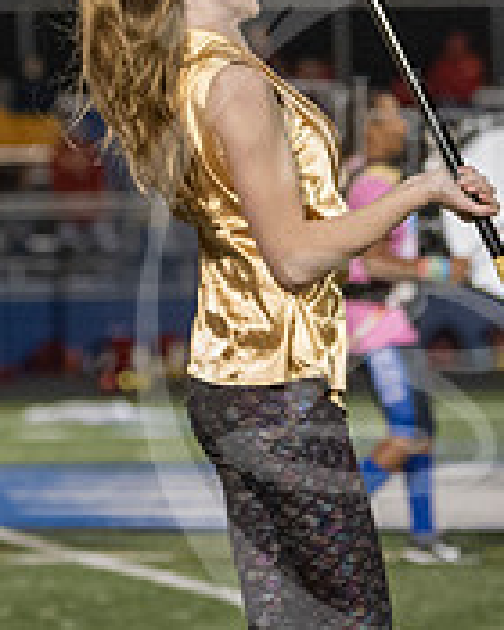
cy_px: 139
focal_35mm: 423
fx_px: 7887
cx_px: 169
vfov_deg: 4.6
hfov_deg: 3.7
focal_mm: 95
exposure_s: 1/500
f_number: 2.8
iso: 4000
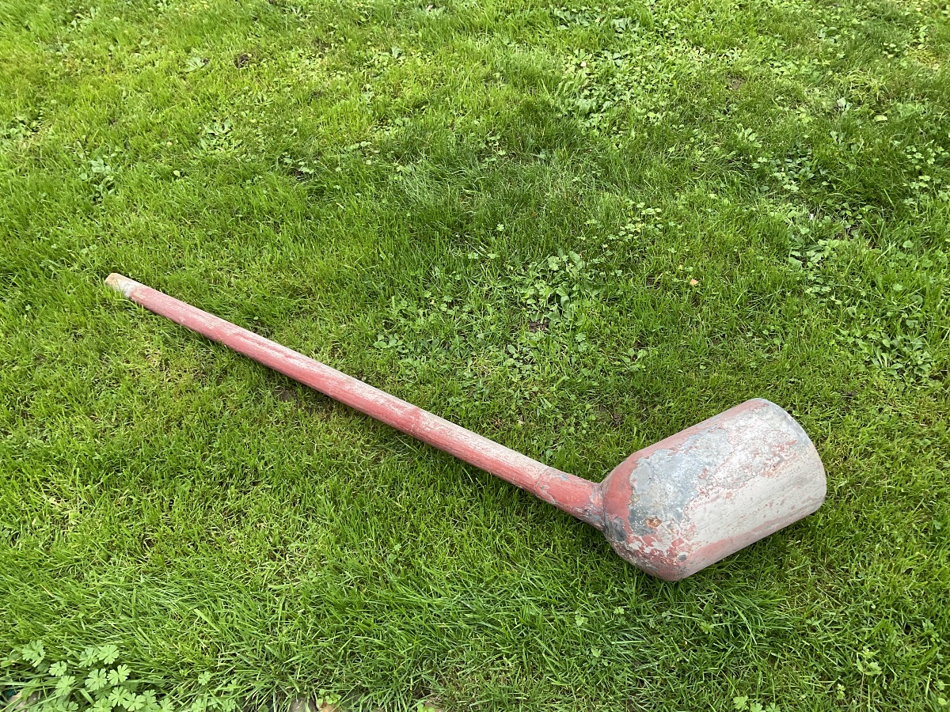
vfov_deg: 48.2
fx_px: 796
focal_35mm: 29
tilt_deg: -49.9
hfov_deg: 61.7
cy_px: 356
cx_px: 475
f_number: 1.8
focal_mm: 3
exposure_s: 1/100
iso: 32
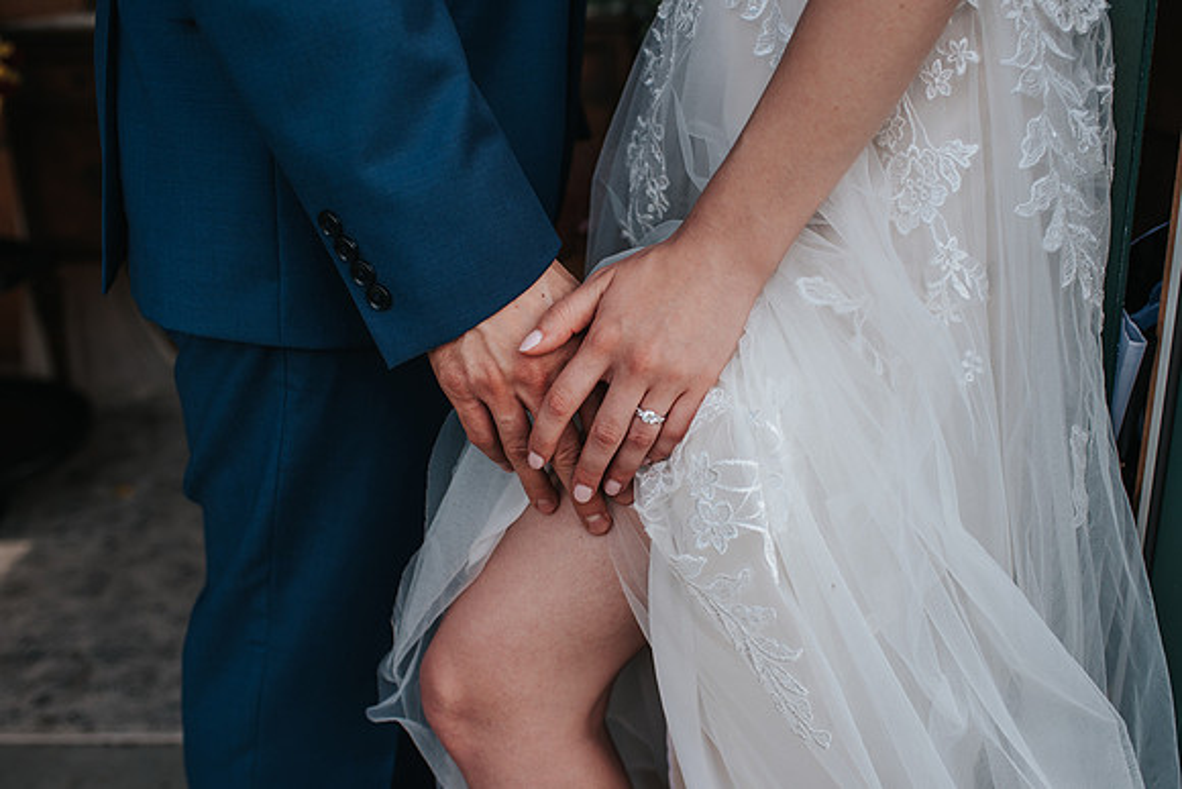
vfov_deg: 35.2
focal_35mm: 38
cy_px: 394
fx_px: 1243
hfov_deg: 50.8
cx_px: 639
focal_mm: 35
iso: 125
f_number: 3.2
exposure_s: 1/800
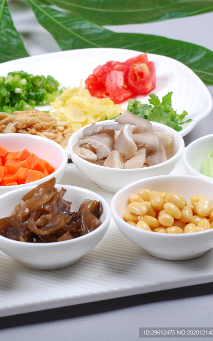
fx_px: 1067
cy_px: 171
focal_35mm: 115
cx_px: 2
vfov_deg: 18.1
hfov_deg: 11.3
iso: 100
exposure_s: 1/160
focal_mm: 50
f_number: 10
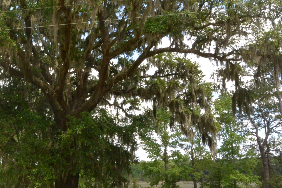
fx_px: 399
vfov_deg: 26.5
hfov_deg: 38.1
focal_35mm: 51
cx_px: 78
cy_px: 100
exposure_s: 1/125
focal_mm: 11
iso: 280
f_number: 3.5
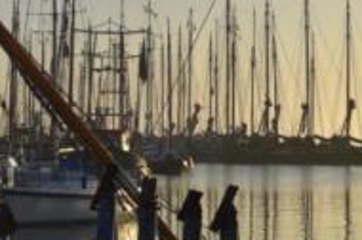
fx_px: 1389
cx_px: 223
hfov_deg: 14.8
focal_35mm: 138
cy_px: 89
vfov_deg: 9.9
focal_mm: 35
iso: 200
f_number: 10
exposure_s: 1/400
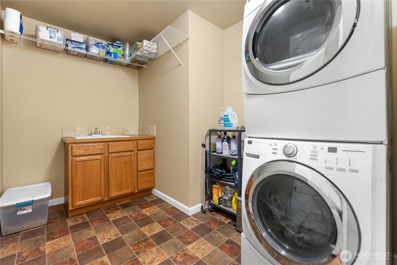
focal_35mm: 15
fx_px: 167
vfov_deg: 77.0
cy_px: 132
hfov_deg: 100.0
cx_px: 198
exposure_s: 1/5
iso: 400
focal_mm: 15.1
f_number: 2.8
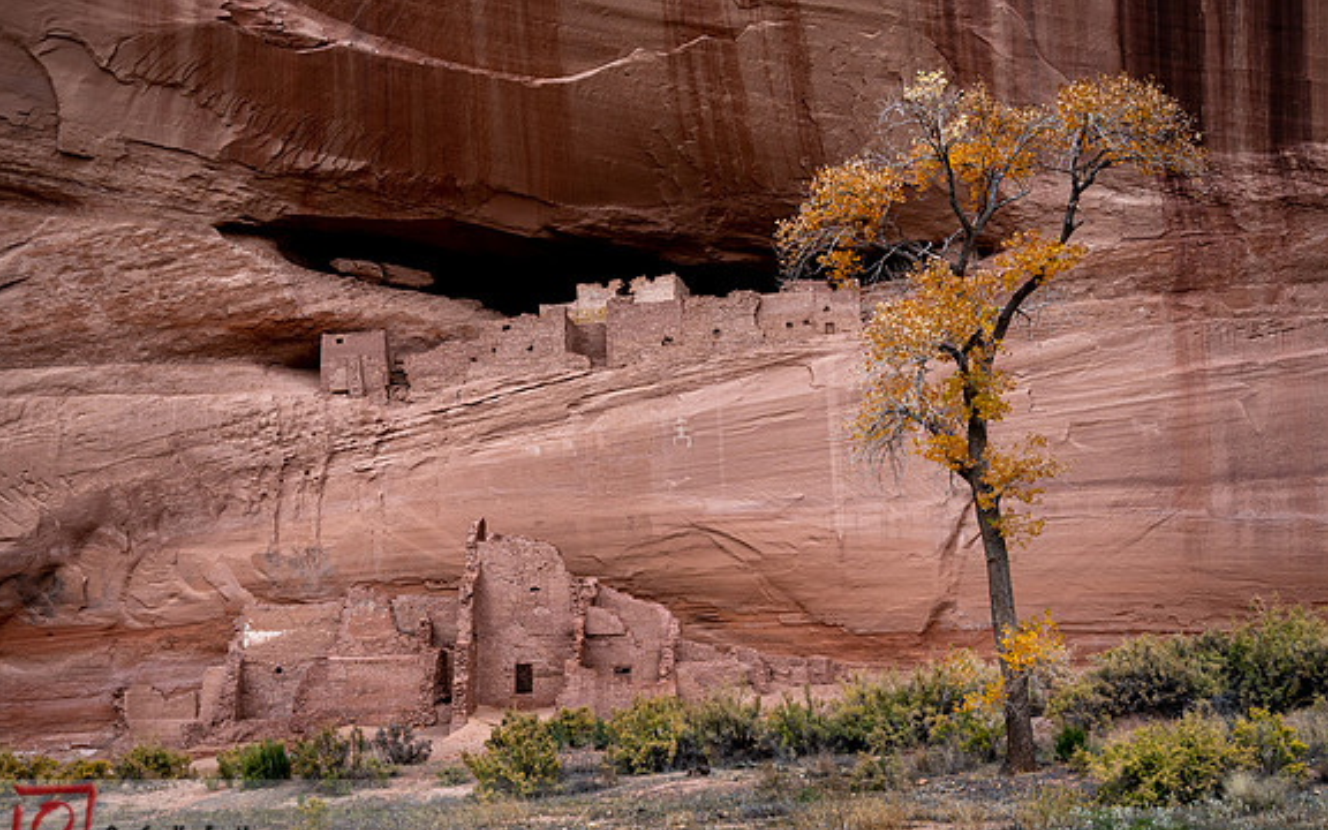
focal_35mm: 42
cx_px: 699
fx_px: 1520
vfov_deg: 30.5
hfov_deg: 47.2
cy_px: 463
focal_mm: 37
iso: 400
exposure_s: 1/1250
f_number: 4
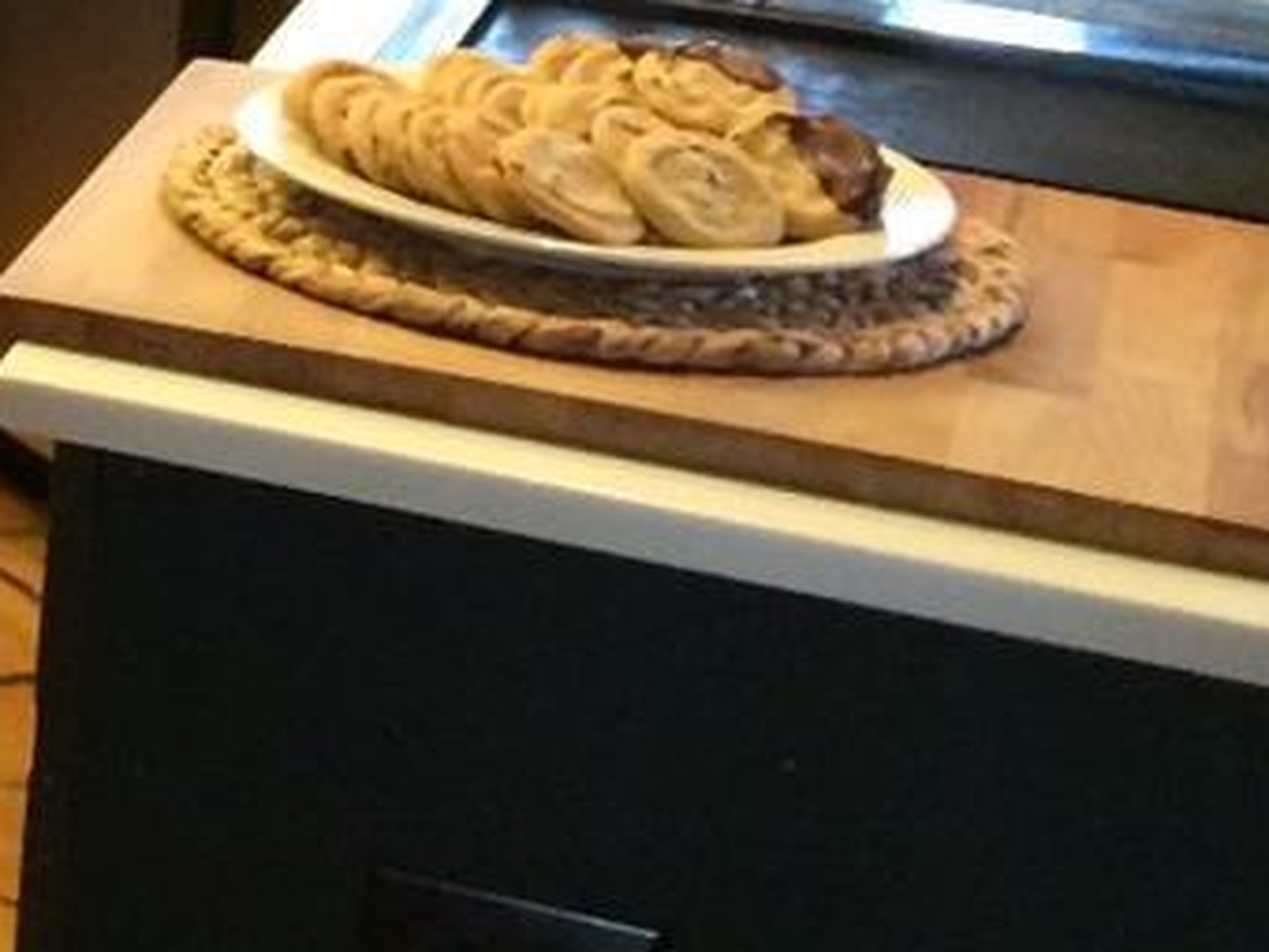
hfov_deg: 13.0
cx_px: -1392
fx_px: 4692
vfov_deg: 11.2
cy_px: -381
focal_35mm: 128
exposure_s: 1/30
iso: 200
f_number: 2.2
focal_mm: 4.15
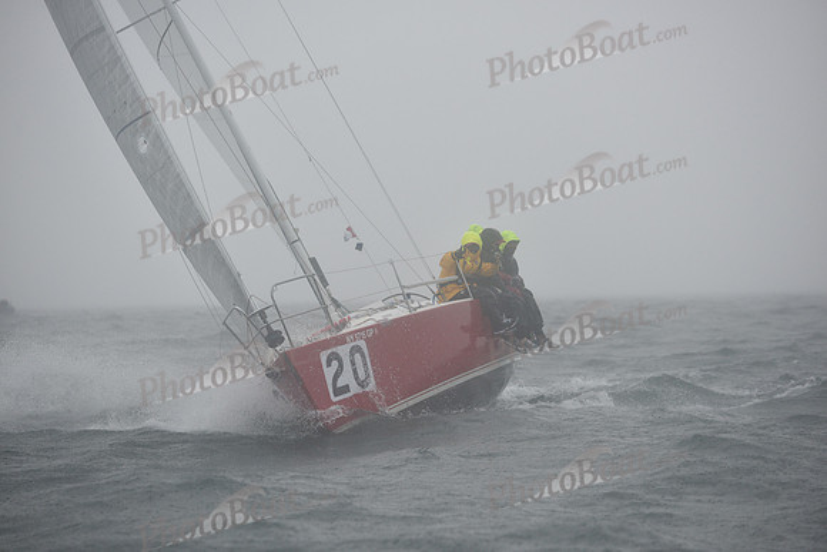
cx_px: 414
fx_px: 3217
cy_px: 276
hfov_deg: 14.7
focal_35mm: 140
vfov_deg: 9.8
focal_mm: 140
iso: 400
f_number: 3.5
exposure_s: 1/640
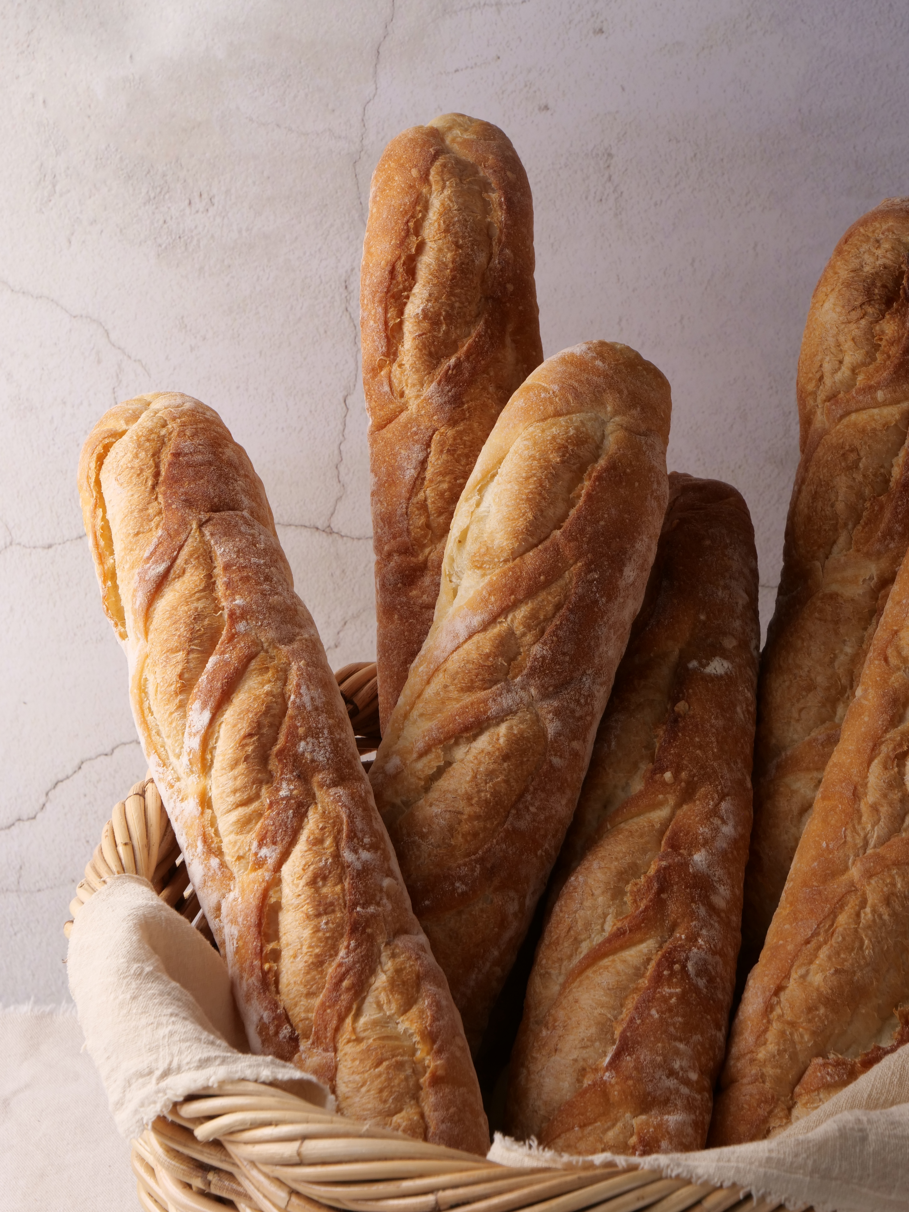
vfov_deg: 23.3
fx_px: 2941
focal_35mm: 84
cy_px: 606
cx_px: 454
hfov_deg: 17.6
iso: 200
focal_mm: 42
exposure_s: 1/20
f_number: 9
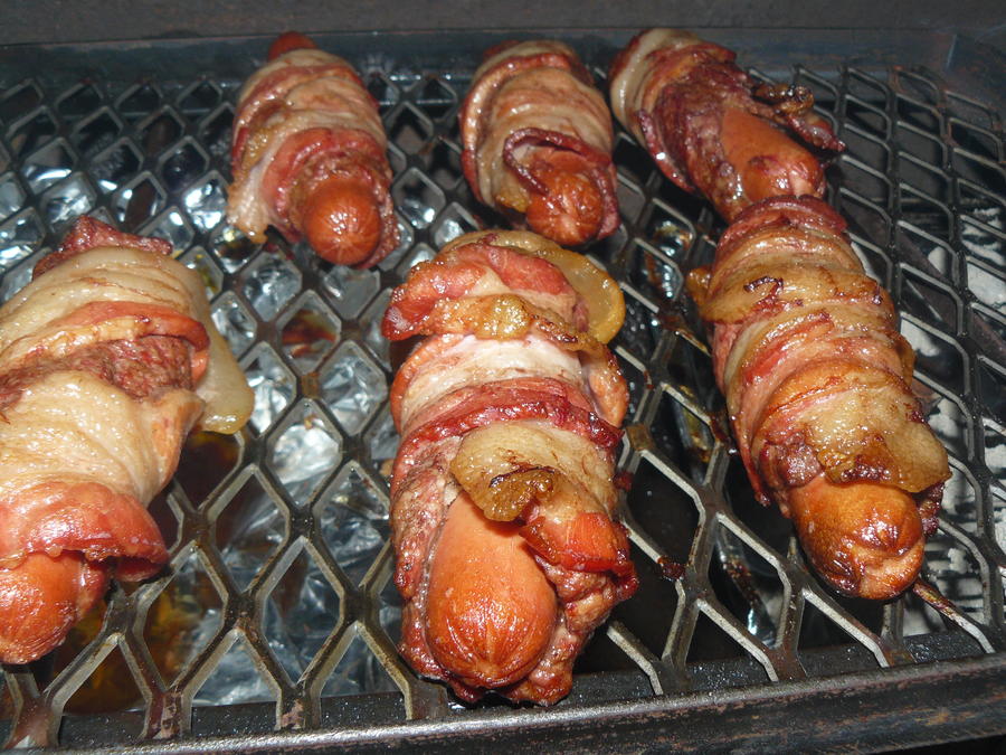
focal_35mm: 36
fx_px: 1046
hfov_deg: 51.4
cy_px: 378
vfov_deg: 39.7
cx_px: 503
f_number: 4
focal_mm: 6
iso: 100
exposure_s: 1/30
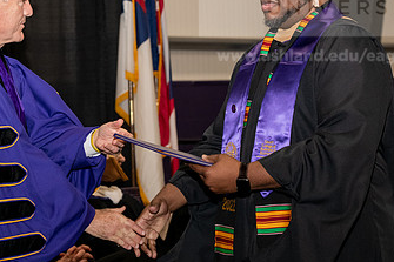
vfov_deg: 9.6
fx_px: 1553
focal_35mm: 142
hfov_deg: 14.4
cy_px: 80
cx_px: 163
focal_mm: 82
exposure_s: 1/200
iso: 1600
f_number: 5.6
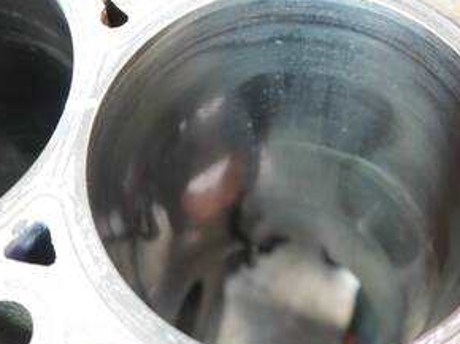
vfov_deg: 27.4
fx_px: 704
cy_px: 144
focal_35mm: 53
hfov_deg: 36.2
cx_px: 235
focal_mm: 16
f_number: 3.8
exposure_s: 1/80
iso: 3200
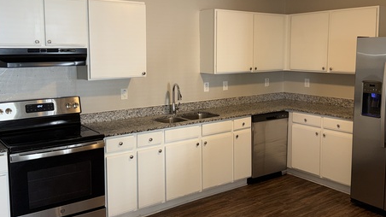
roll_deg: -0.9
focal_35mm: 37
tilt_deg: -6.6
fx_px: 379
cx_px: 211
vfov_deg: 31.9
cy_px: 90
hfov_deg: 53.9
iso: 50
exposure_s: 1/33
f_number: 1.78
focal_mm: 6.76
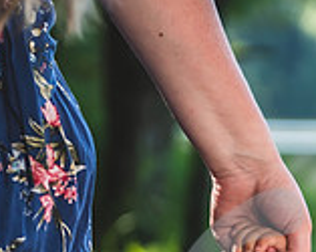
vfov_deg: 5.7
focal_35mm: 269
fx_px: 2511
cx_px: 442
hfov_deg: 7.1
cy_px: 365
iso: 100
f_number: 2.8
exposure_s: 1/800
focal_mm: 70
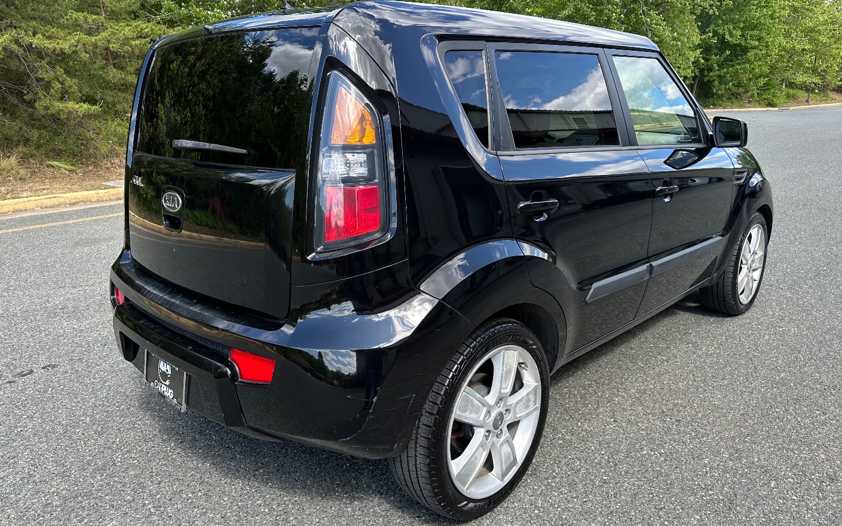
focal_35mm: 26
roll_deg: -0.4
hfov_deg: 70.4
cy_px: 264
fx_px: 597
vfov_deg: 47.6
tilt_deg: -14.8
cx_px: 428
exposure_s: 1/745
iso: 80
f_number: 1.78
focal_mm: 6.86
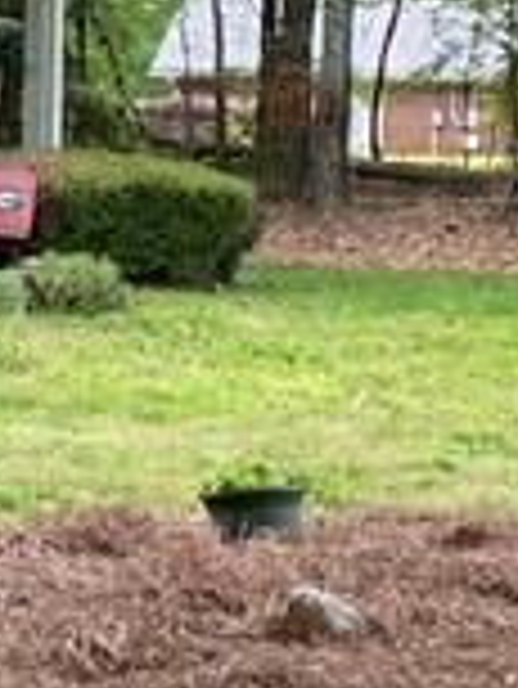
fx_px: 3467
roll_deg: -0.8
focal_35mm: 174
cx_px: -1189
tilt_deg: -1.3
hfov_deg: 7.3
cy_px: 126
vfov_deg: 11.3
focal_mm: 4.25
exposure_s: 1/121
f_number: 1.8
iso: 64
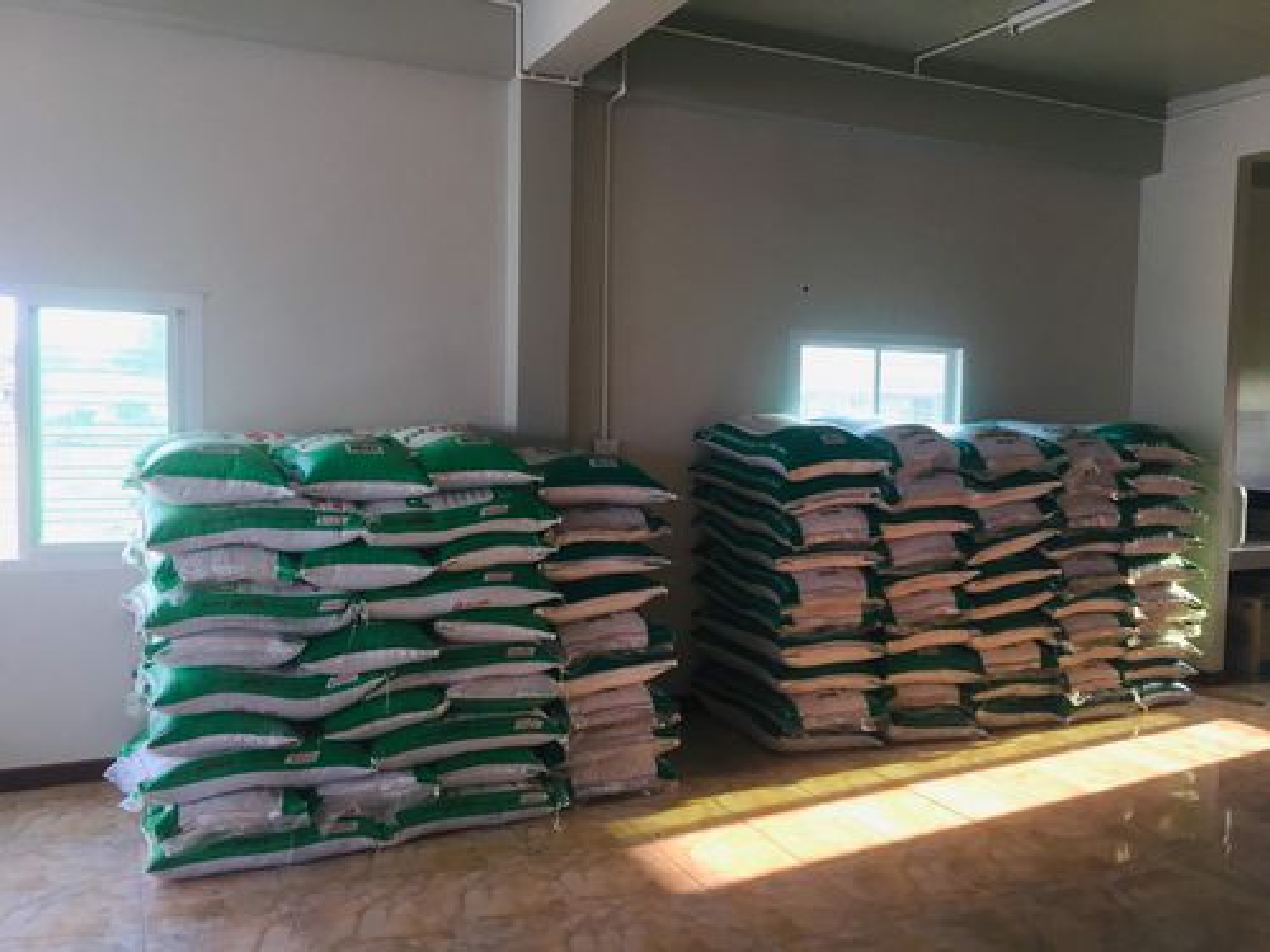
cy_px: 476
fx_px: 1064
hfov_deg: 61.7
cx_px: 635
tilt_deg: -2.2
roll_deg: -2.4
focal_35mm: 29
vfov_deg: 48.2
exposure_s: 1/33
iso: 50
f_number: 2.2
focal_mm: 4.15
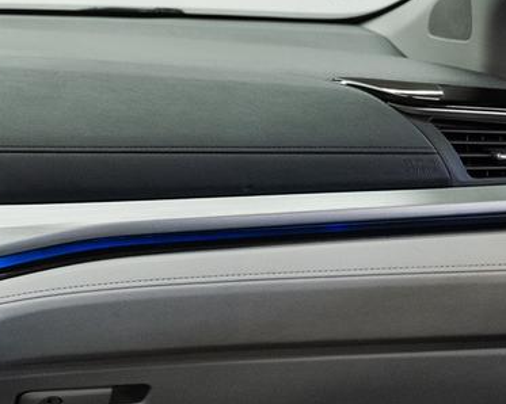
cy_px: 125
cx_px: -222
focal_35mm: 88
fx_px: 1317
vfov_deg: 17.4
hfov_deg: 19.4
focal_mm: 24
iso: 800
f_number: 4
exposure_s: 1/40
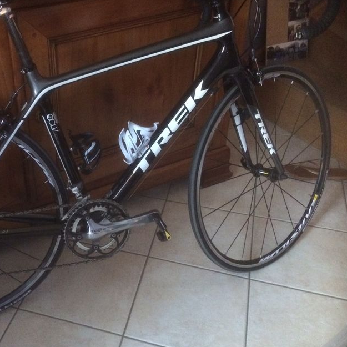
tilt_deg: -36.9
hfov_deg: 39.9
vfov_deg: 40.9
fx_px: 465
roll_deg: +2.3
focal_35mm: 41
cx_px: 89
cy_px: 170
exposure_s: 1/17
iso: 500
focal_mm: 4.15
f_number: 2.2
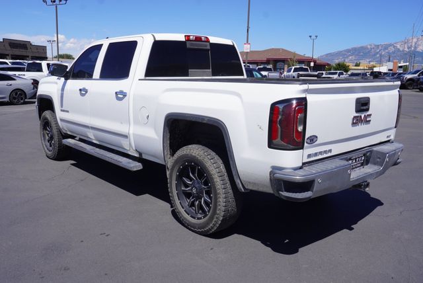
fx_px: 370
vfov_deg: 41.8
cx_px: 212
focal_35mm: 32
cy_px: 142
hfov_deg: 59.4
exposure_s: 1/160
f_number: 10
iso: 100
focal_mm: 21
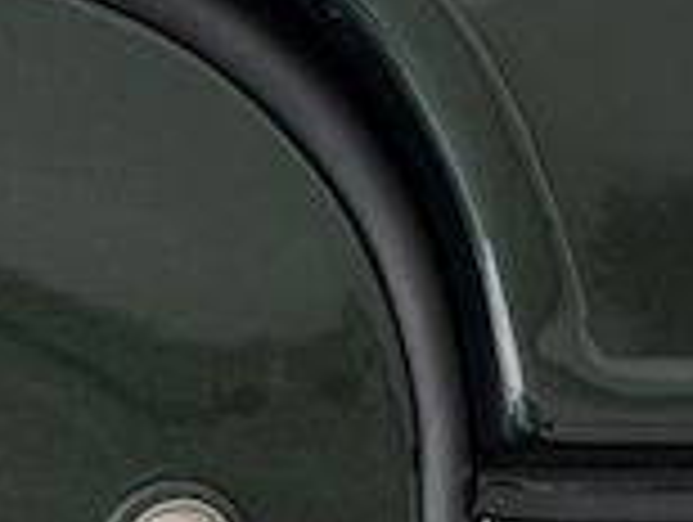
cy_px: -122
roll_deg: +1.8
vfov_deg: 7.4
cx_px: 1278
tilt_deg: +11.5
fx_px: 3990
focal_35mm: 199
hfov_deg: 9.4
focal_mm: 6.76
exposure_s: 1/60
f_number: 1.78
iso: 125
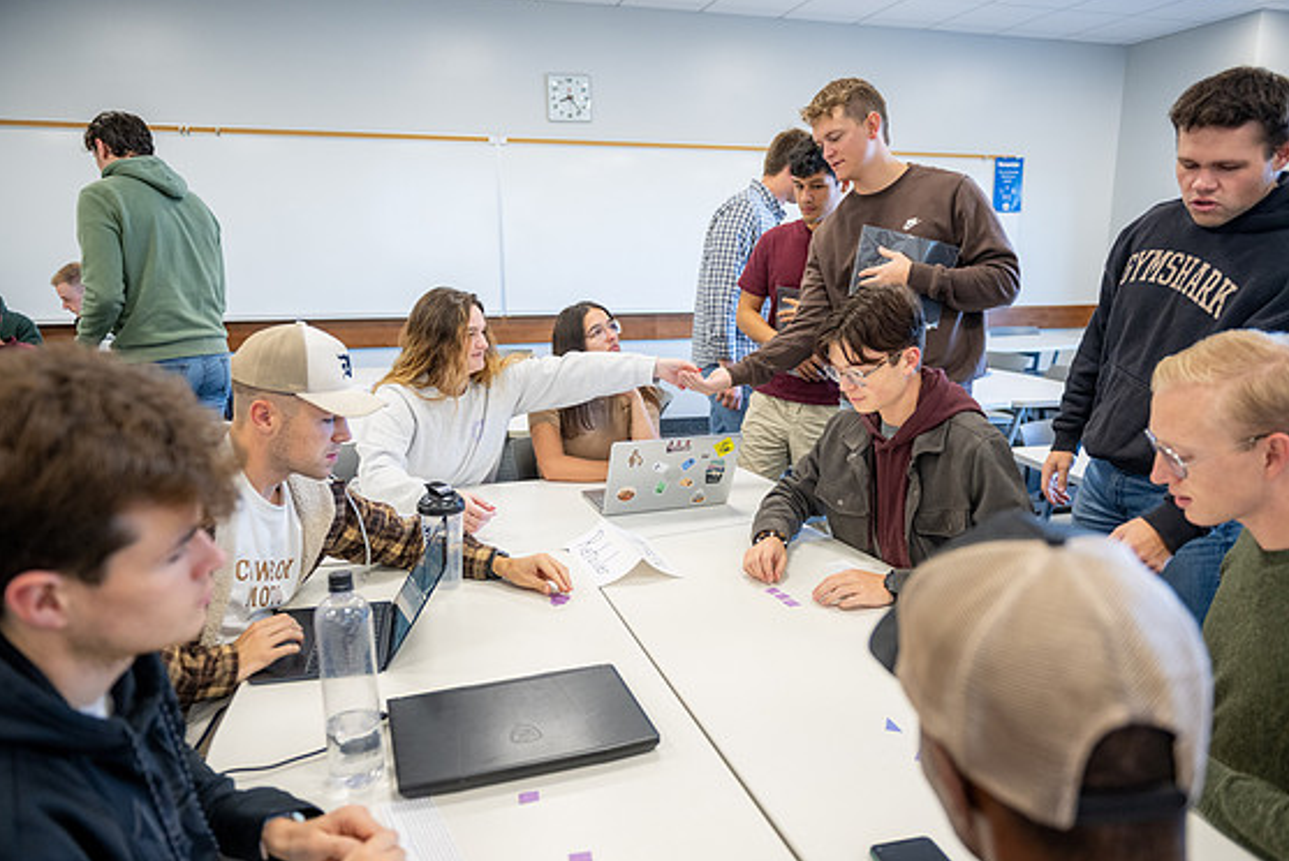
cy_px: 441
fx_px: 896
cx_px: 664
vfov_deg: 51.3
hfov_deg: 71.5
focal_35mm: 25
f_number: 2.8
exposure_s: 1/160
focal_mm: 24
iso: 1000
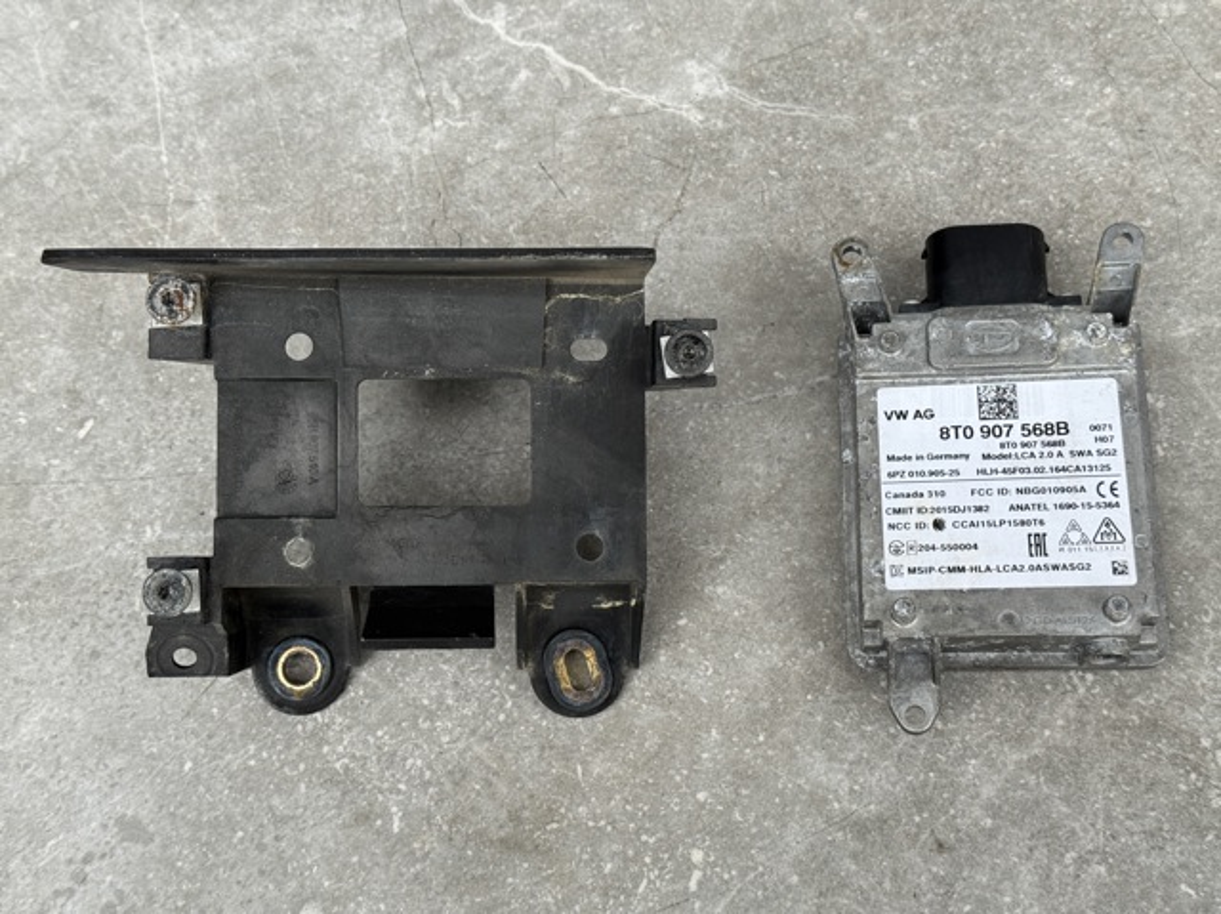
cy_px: 457
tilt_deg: -65.8
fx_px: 1692
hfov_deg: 39.7
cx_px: 610
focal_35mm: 48
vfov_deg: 30.2
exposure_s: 1/60
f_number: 1.78
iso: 100
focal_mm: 6.76
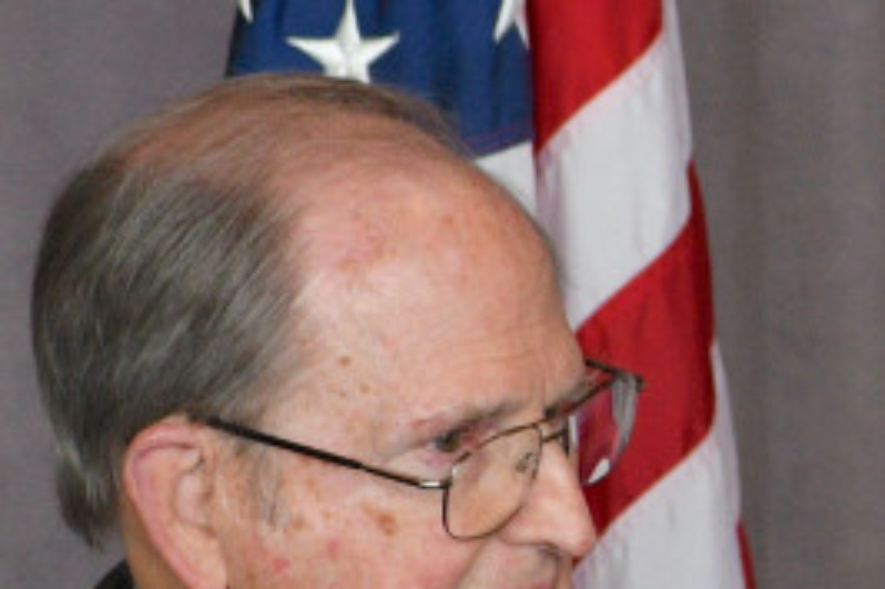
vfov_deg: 1.2
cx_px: 1783
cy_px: 666
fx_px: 28866
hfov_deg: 1.8
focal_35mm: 1175
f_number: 4.8
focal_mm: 145
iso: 1250
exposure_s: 1/250
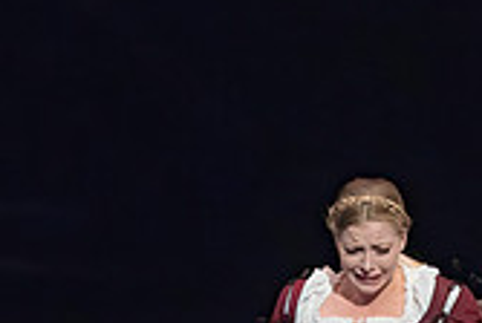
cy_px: 457
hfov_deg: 1.5
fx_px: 17892
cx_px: 403
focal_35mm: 1334
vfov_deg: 1.0
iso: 5000
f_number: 7.1
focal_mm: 297
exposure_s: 1/320
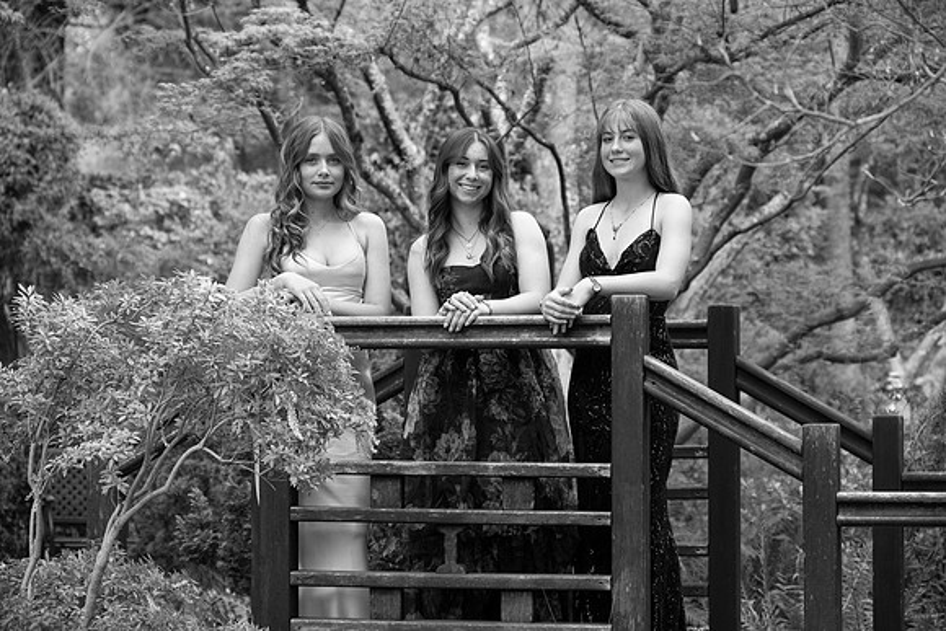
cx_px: 473
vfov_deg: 12.5
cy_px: 316
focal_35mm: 110
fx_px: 2891
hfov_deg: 18.6
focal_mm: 110
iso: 1250
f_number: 6.3
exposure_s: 1/640
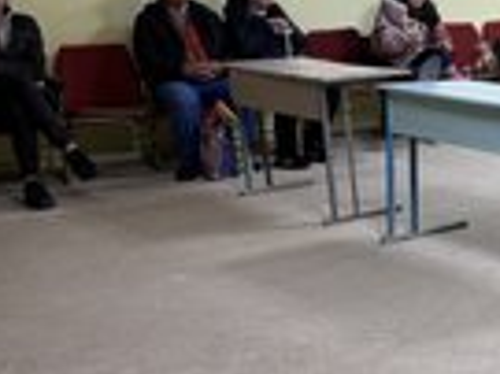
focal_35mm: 77
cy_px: 133
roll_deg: +0.7
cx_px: 659
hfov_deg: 22.5
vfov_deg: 19.1
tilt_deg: -10.0
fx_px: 1111
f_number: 1.6
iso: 125
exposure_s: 1/50
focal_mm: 5.96
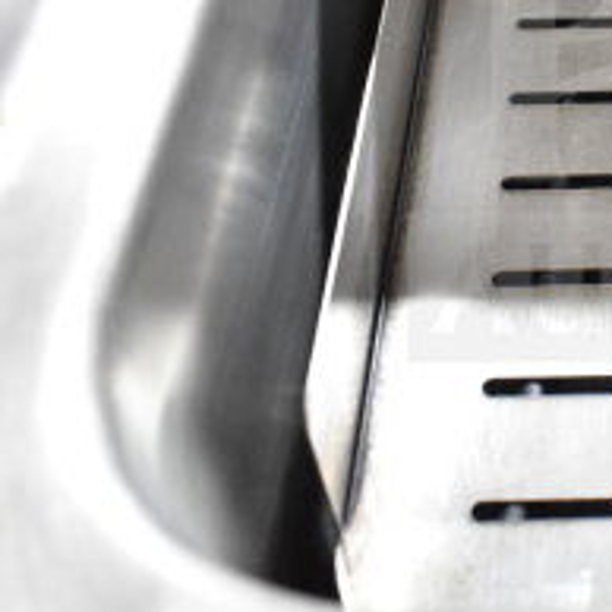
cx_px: 760
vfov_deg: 23.6
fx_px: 1440
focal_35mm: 72
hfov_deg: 22.0
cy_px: 112
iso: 6400
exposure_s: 1/100
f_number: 5
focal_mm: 18
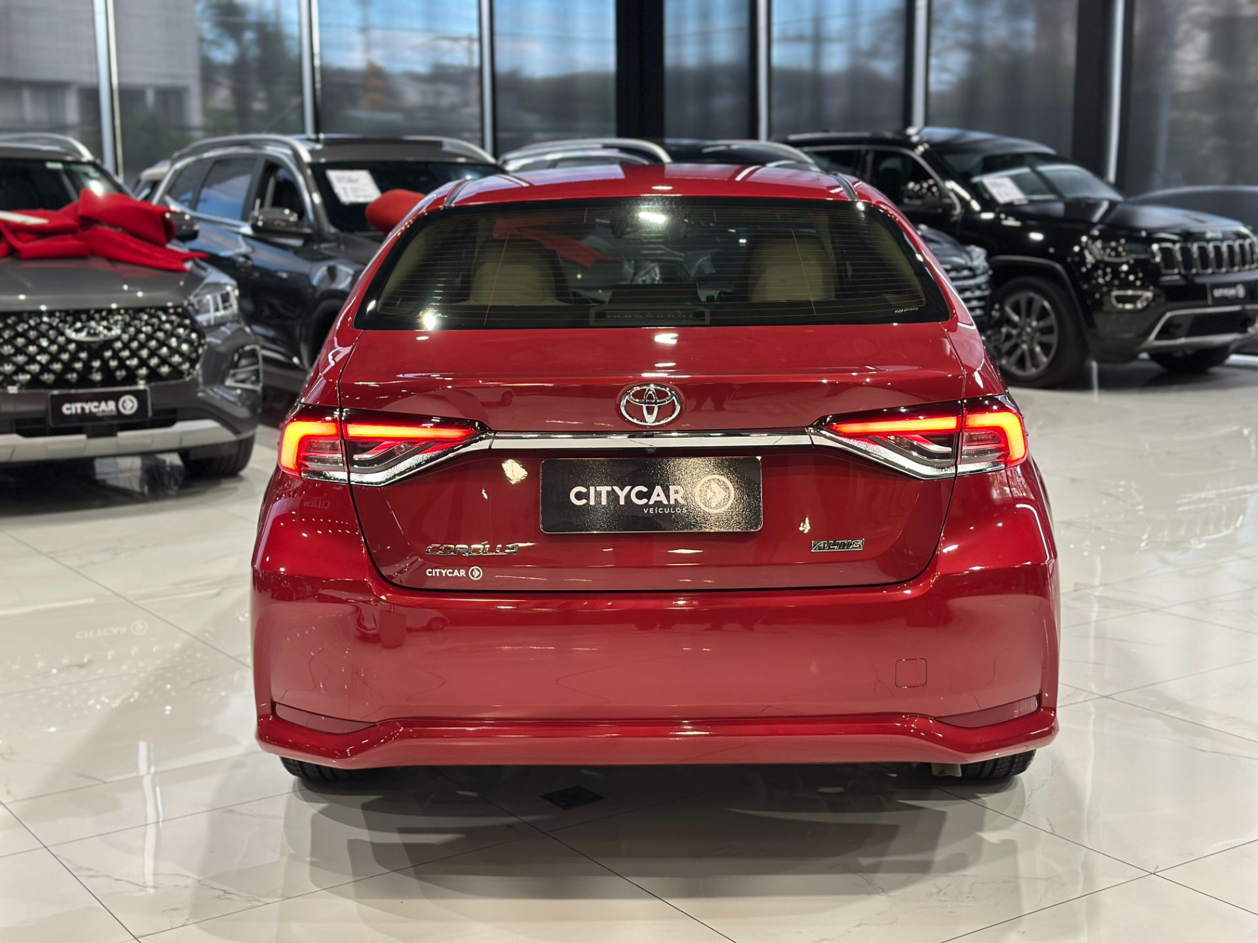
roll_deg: +0.2
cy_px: 472
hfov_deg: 39.7
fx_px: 1744
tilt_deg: -9.6
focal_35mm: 48
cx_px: 629
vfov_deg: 30.3
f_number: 1.78
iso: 160
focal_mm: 6.86
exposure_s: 1/60
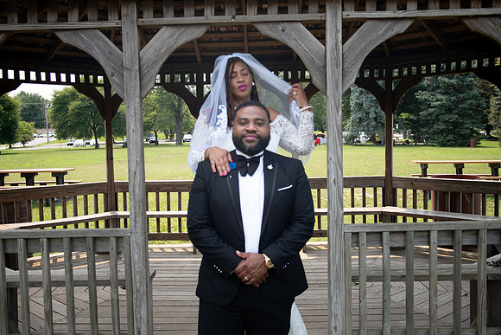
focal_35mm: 42
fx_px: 585
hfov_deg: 46.4
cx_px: 250
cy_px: 168
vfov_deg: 31.9
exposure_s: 1/1600
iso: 800
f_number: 4.2
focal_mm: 41
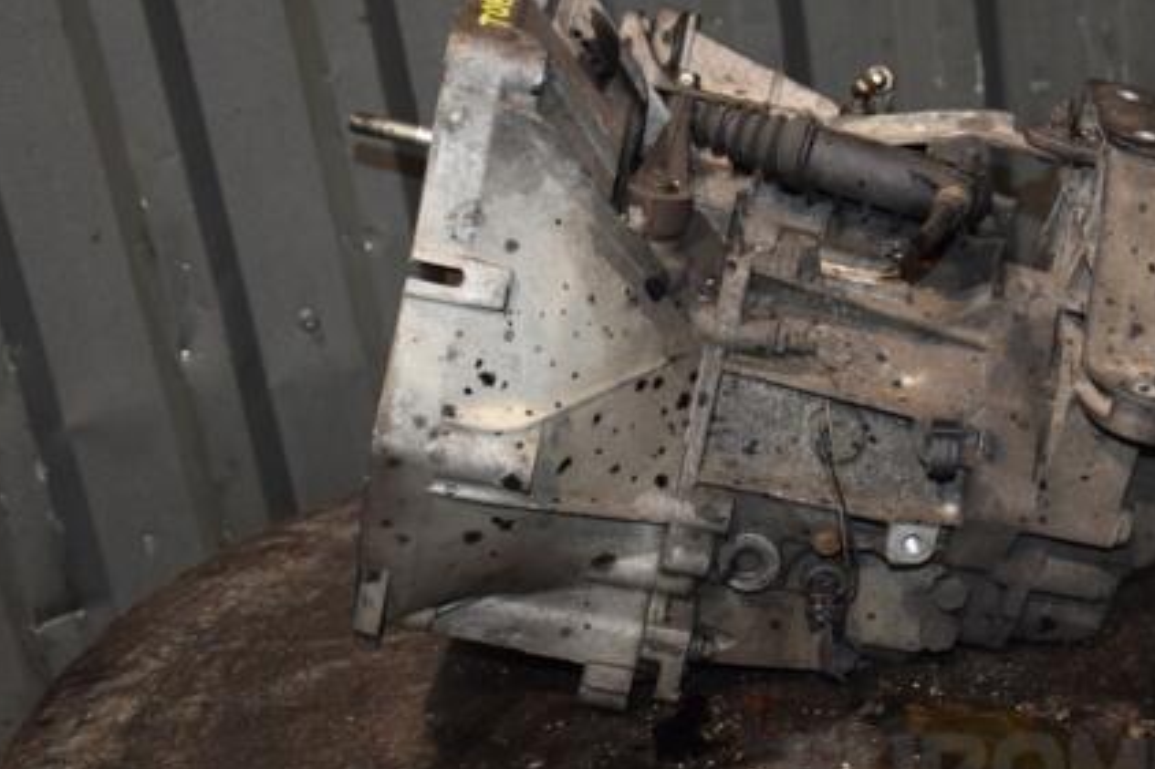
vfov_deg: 18.2
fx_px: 2396
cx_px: 734
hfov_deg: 27.0
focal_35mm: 75
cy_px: 410
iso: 800
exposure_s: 1/60
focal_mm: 35
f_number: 5
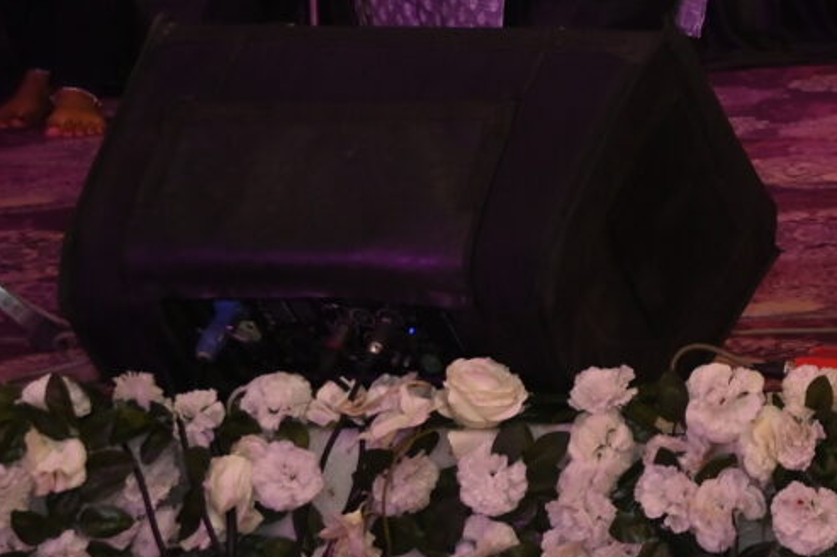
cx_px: 1801
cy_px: -417
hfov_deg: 9.0
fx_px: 4949
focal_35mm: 213
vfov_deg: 6.3
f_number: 4
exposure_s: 1/125
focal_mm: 41
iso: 250
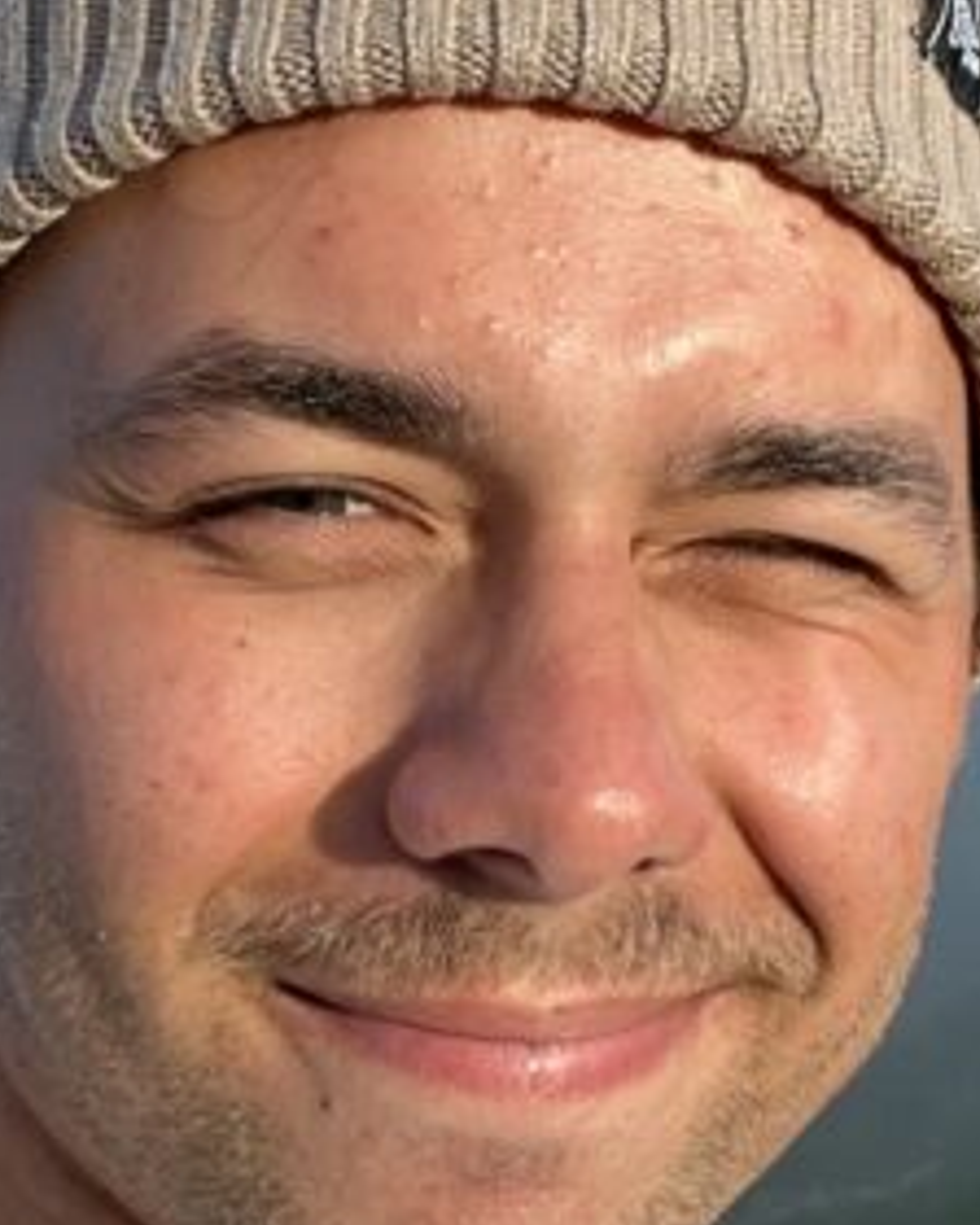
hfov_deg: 14.4
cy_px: 718
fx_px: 3879
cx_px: 595
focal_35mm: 107
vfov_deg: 17.9
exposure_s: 1/410
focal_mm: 2.71
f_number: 2.2
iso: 32
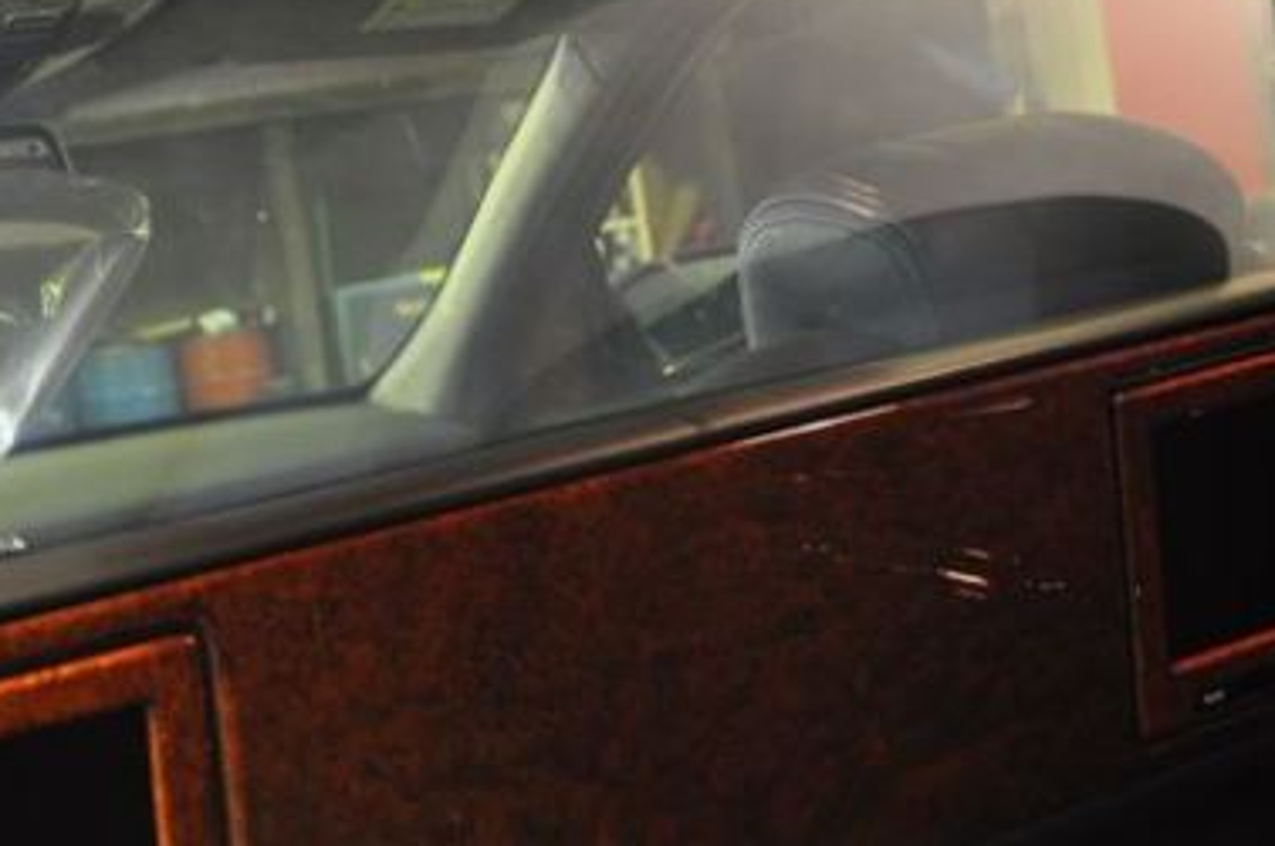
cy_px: 232
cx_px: 328
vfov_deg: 19.3
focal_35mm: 70
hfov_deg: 28.5
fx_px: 2475
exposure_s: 1/8
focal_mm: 30
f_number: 4.2
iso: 900
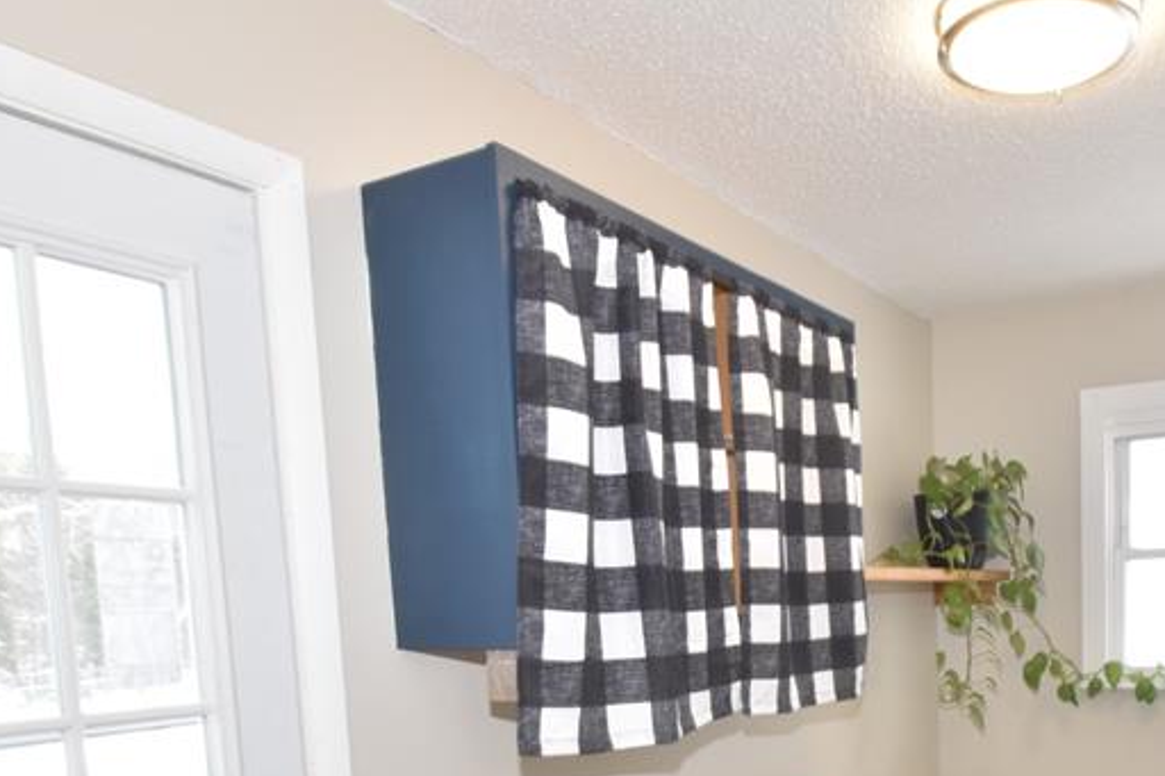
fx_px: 970
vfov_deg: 41.0
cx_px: 862
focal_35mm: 30
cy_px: 664
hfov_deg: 58.9
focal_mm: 10
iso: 800
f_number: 22
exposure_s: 1/8
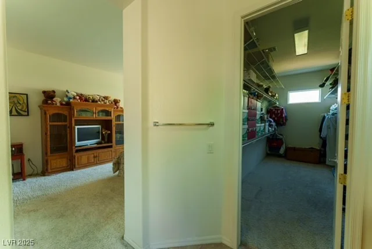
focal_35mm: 14
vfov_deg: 81.3
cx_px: 186
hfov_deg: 104.2
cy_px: 124
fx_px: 145
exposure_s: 1
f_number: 8
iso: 100
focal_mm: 14
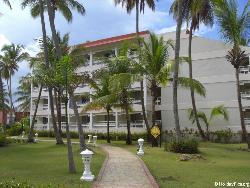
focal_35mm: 38
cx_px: 125
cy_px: 94
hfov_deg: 49.0
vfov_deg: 37.7
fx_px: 274
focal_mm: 6.2
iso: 64
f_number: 2.7
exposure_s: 1/640
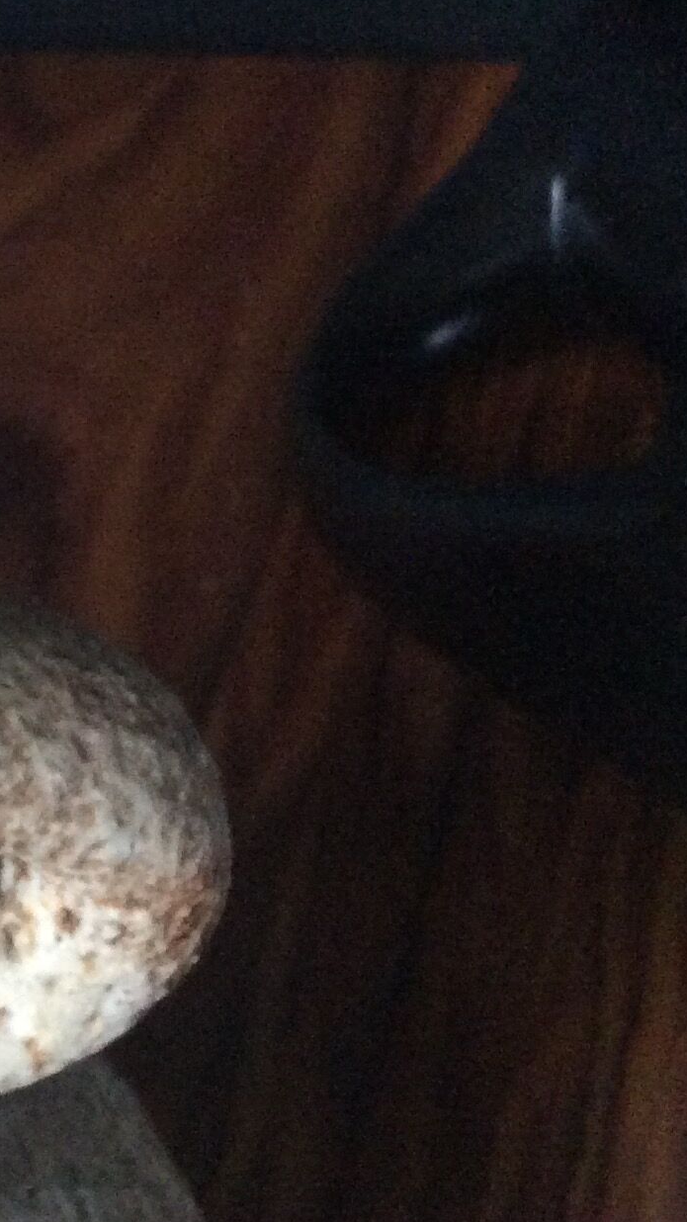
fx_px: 2365
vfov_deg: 28.9
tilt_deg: -35.9
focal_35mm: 73
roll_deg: -0.9
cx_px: -303
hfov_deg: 15.4
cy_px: 543
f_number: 2.4
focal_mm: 3.3
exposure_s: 1/25
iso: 320
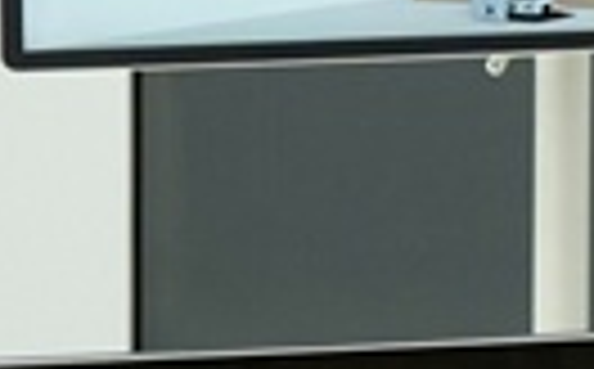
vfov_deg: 4.6
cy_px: -317
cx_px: 2214
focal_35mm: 278
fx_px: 4493
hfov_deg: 6.4
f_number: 6.3
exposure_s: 1/100
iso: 640
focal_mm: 24.2
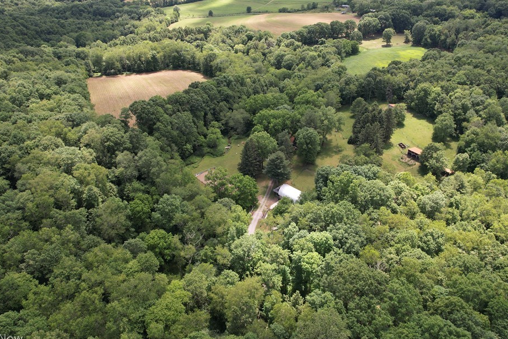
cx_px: 268
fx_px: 367
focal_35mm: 26
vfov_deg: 49.4
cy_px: 147
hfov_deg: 69.3
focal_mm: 8.38
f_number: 2.8
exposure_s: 1/120
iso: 100
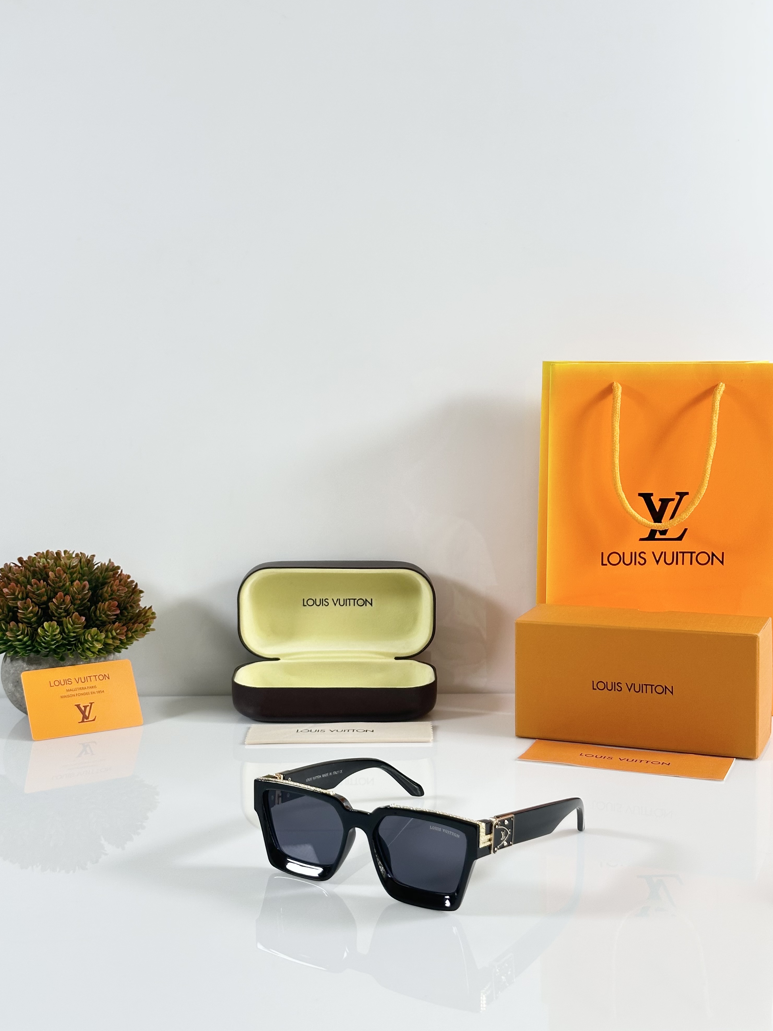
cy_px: 519
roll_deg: +0.4
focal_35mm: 49
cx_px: 386
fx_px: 1459
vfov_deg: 38.9
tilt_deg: -7.3
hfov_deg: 29.7
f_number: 1.78
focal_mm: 6.86
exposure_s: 1/116
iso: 80
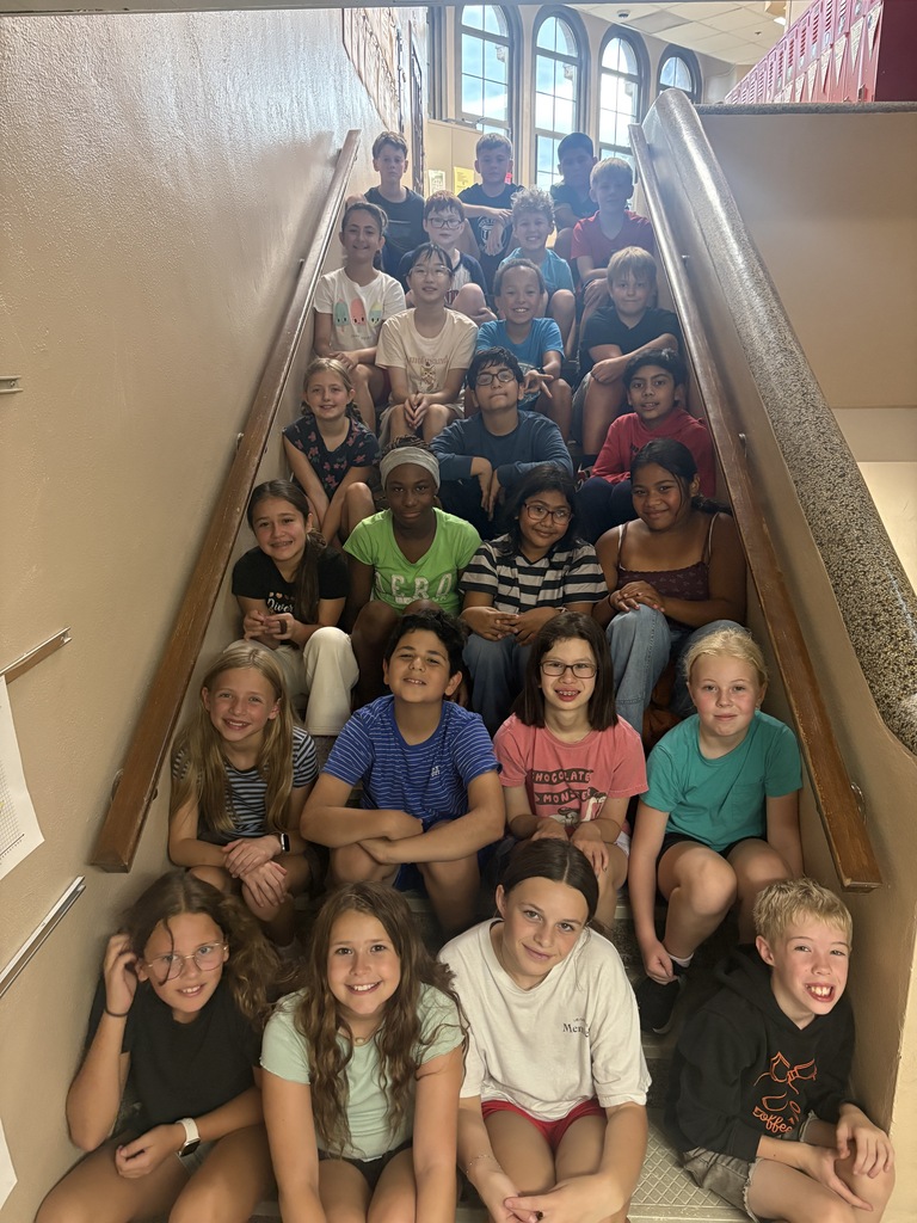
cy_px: 612
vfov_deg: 67.3
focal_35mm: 26
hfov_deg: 53.1
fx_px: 918
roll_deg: -0.1
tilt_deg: -15.7
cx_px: 458
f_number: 1.6
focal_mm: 5.96
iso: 500
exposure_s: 1/40
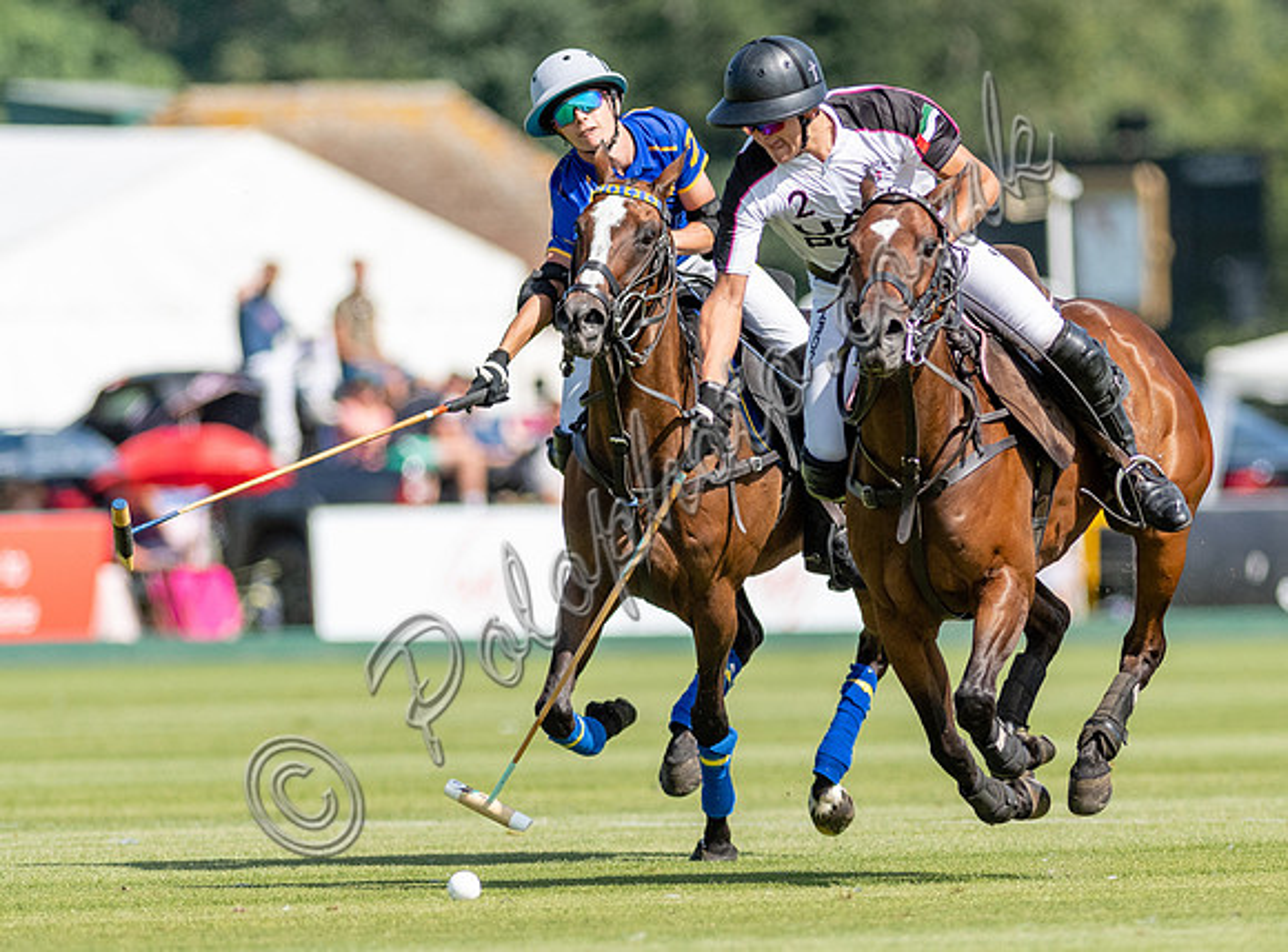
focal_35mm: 634
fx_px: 23468
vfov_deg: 2.3
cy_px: 610
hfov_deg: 3.1
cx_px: 907
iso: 400
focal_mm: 300
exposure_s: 1/8000
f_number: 2.8
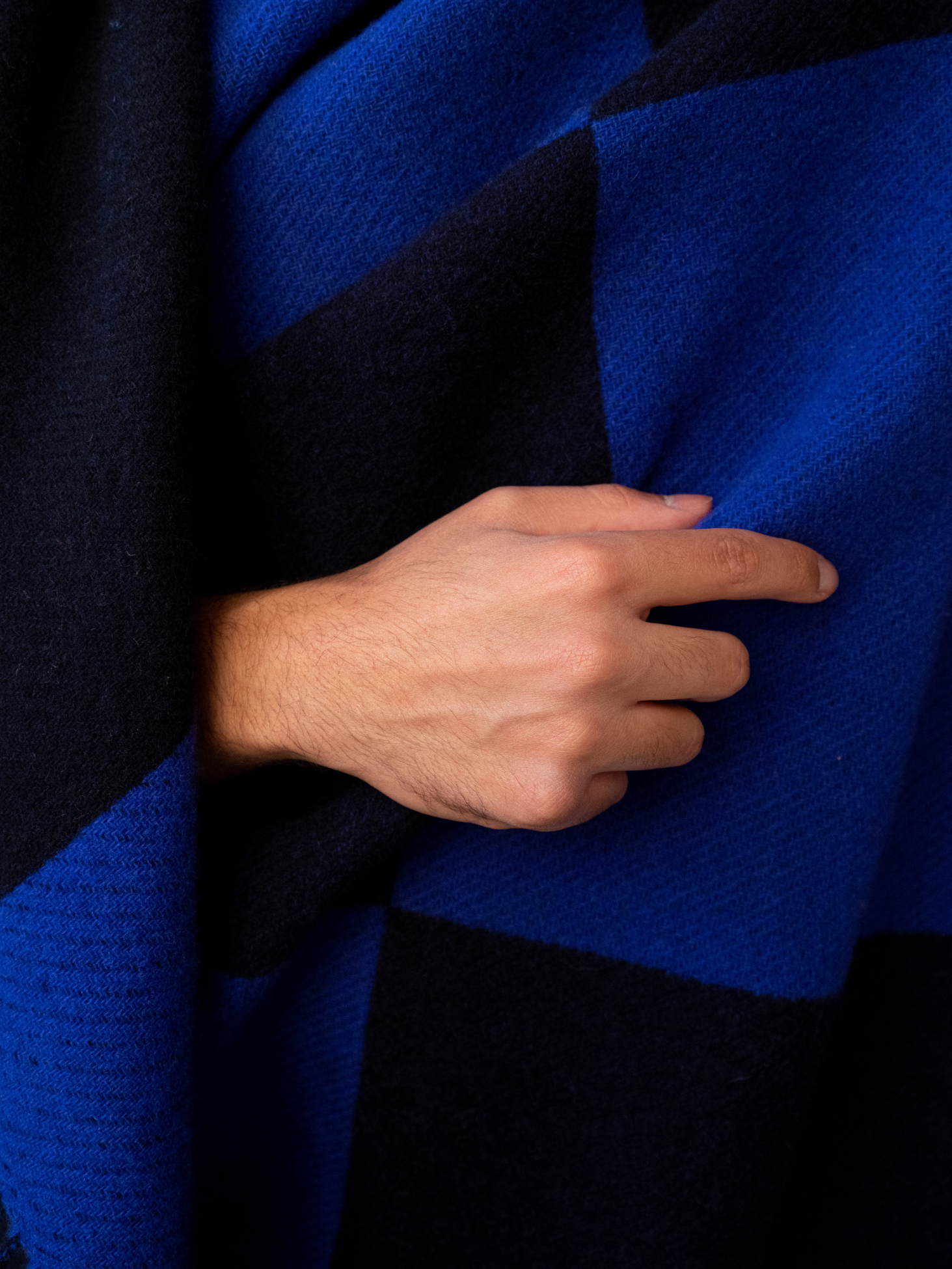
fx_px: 1760
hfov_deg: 30.3
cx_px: 476
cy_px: 634
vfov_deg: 39.7
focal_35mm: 48
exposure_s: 1/80
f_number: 9
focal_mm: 60.7
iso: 1000
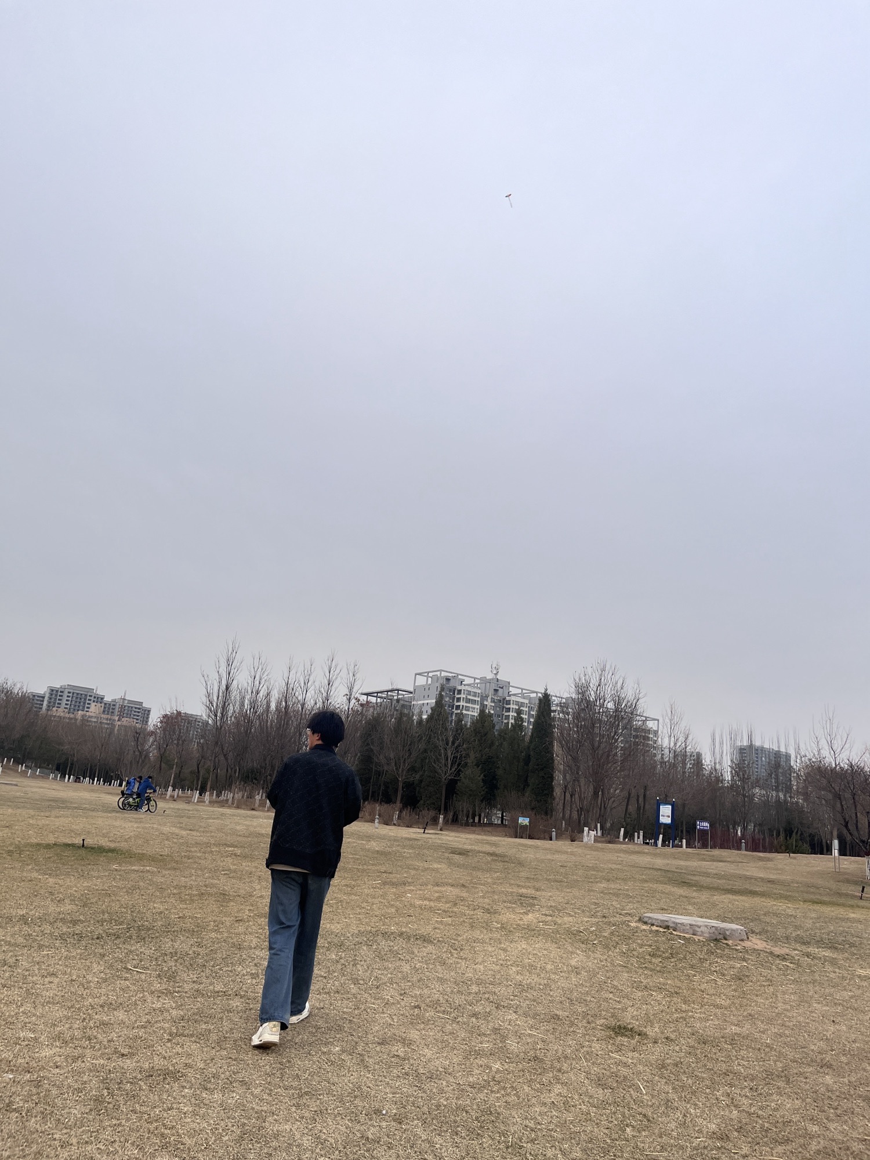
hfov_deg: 53.1
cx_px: 435
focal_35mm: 26
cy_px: 580
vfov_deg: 67.3
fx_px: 871
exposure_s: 1/291
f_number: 1.6
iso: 40
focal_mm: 5.1
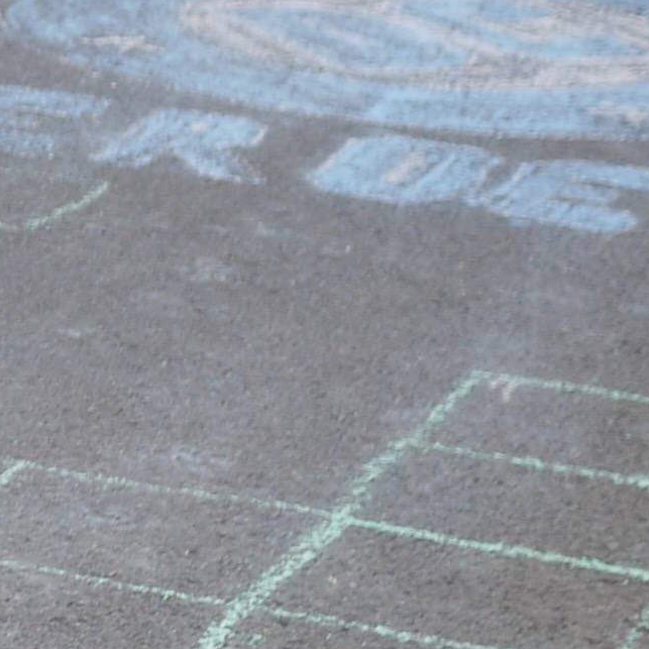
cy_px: 235
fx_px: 4667
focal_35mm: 220
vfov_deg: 8.0
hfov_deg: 7.3
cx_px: -1027
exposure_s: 1/1000
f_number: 2
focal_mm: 20
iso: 100
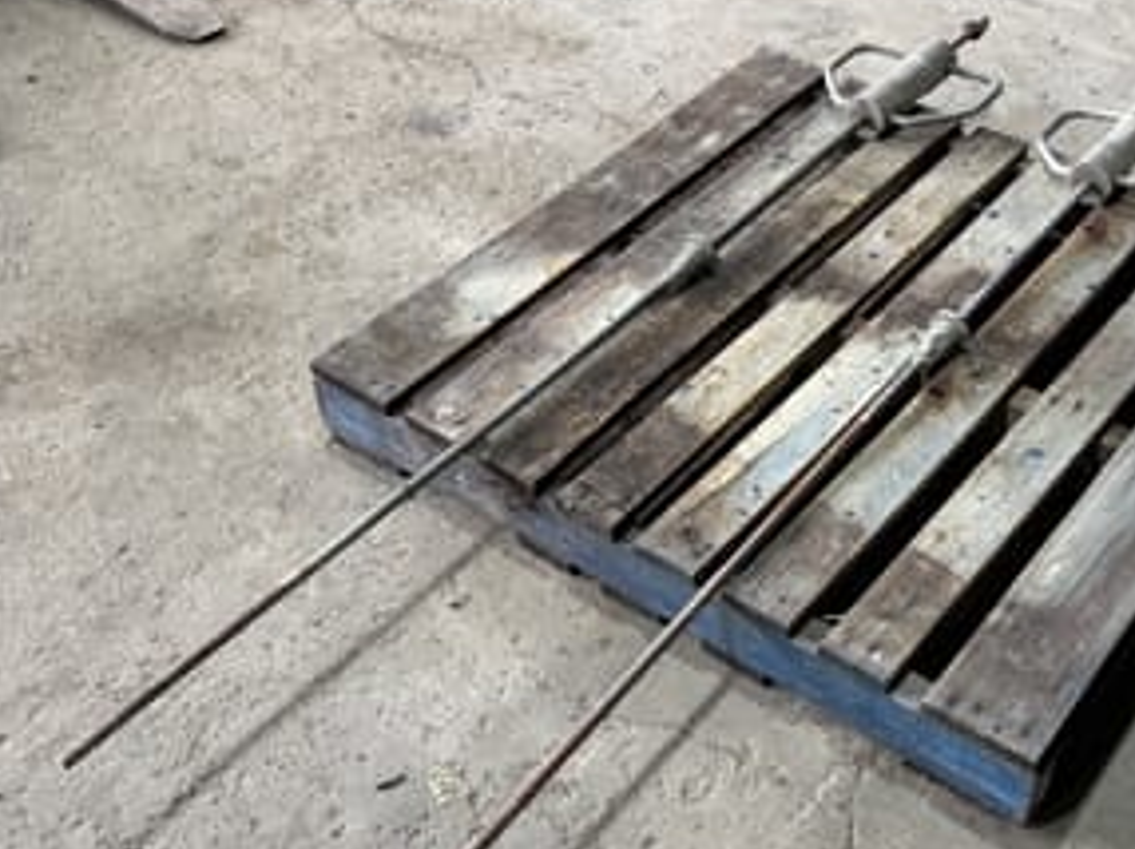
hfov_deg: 44.5
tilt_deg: -41.7
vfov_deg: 34.0
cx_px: 702
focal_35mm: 42
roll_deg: -1.3
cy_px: 557
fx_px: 1376
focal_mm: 6.76
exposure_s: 1/121
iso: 125
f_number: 1.78
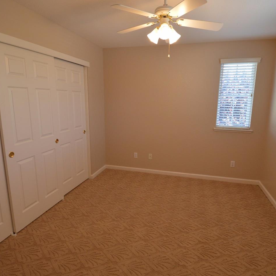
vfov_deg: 74.8
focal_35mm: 20
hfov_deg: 74.8
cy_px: 135
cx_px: 140
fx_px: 180
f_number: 4
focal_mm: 10
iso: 400
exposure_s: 1/80
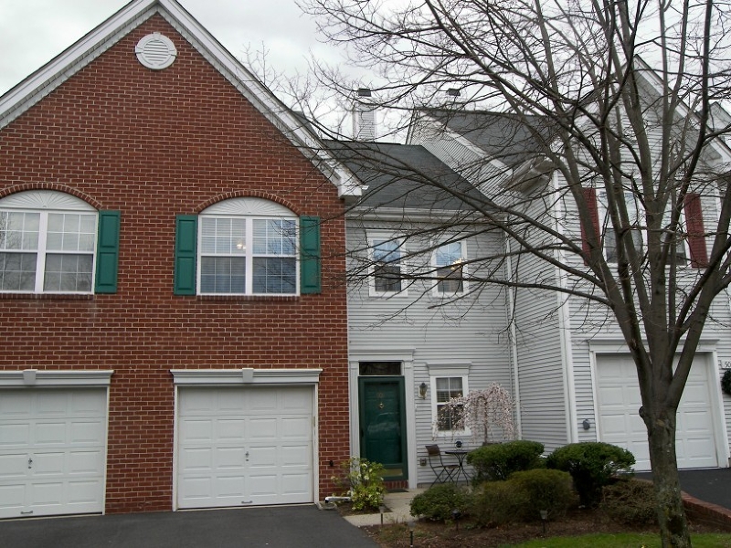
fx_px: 676
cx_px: 366
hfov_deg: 56.8
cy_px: 274
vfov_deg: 44.2
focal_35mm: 32
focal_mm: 6.8
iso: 50
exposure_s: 1/200
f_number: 3.2
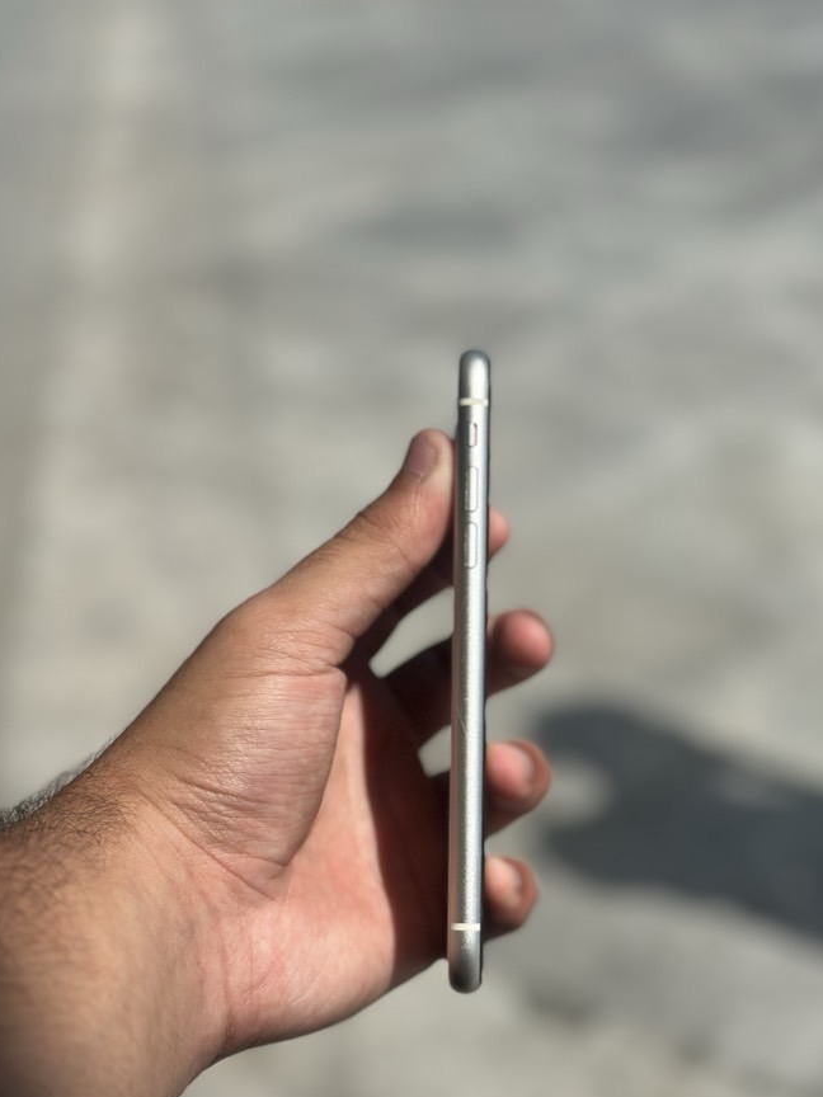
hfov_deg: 24.4
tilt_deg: -26.0
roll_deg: +2.8
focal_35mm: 60
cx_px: 447
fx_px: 1902
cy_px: 603
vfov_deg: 32.2
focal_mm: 6.86
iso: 100
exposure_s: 1/12048
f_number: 1.78
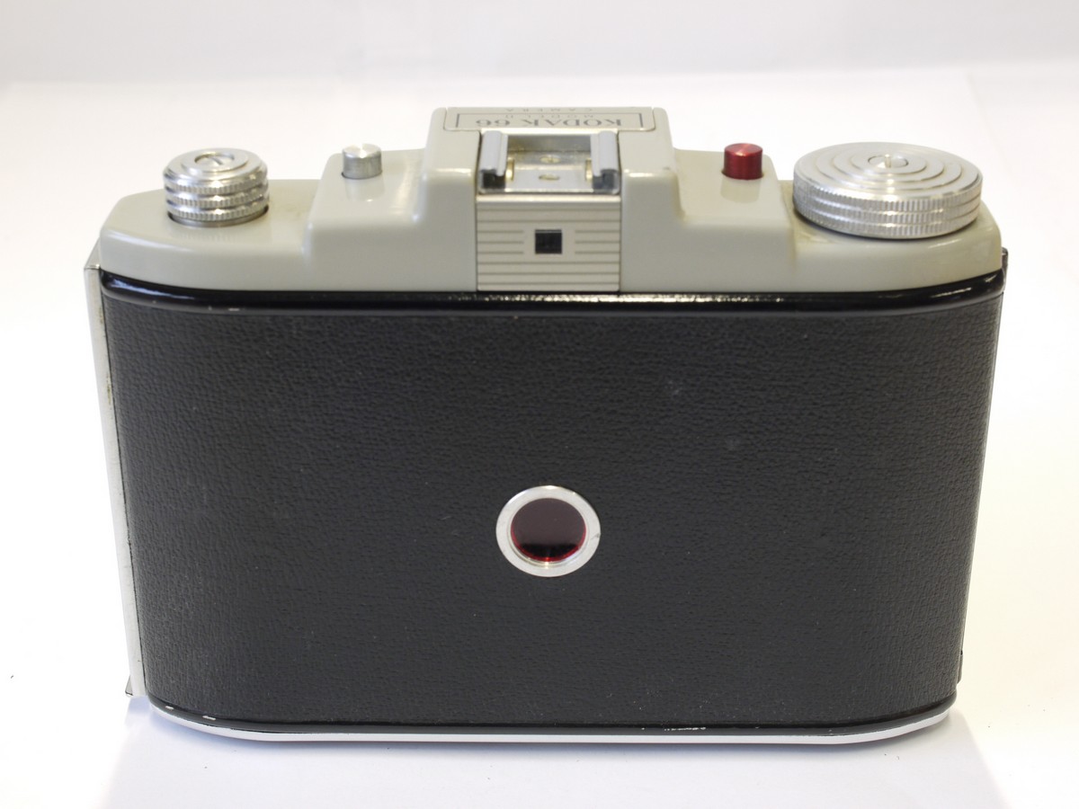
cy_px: 404
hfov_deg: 32.2
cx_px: 540
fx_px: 1870
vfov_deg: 24.4
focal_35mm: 60
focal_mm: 30
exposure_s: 1/10
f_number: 9
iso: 400
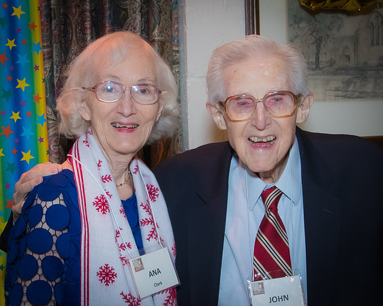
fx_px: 1058
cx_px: 167
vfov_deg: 16.5
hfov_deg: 20.5
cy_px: 154
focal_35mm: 93
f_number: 6.3
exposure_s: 1/60
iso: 800
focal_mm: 24
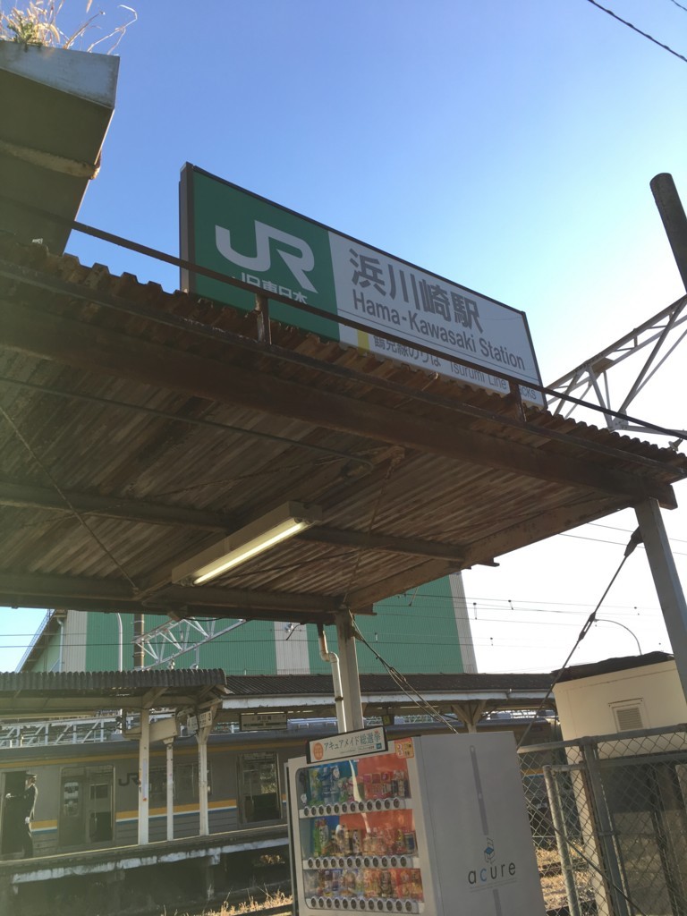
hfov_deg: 48.2
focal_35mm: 29
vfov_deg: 61.7
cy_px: 458
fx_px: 767
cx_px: 344
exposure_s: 1/377
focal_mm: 4.15
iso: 25
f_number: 2.2
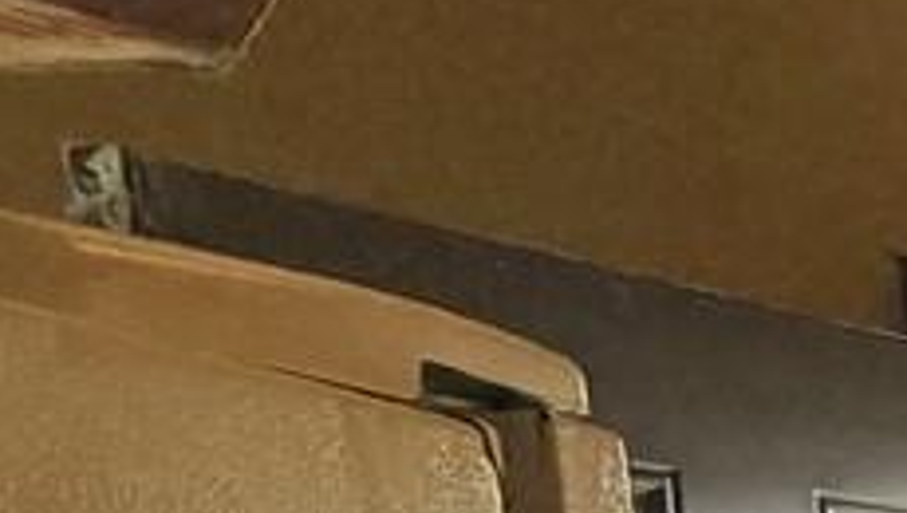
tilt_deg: -5.7
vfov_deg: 10.4
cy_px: 1077
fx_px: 2552
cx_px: 2926
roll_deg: -0.3
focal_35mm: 106
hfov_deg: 10.6
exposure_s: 1/120
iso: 200
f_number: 2.2
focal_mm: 2.22
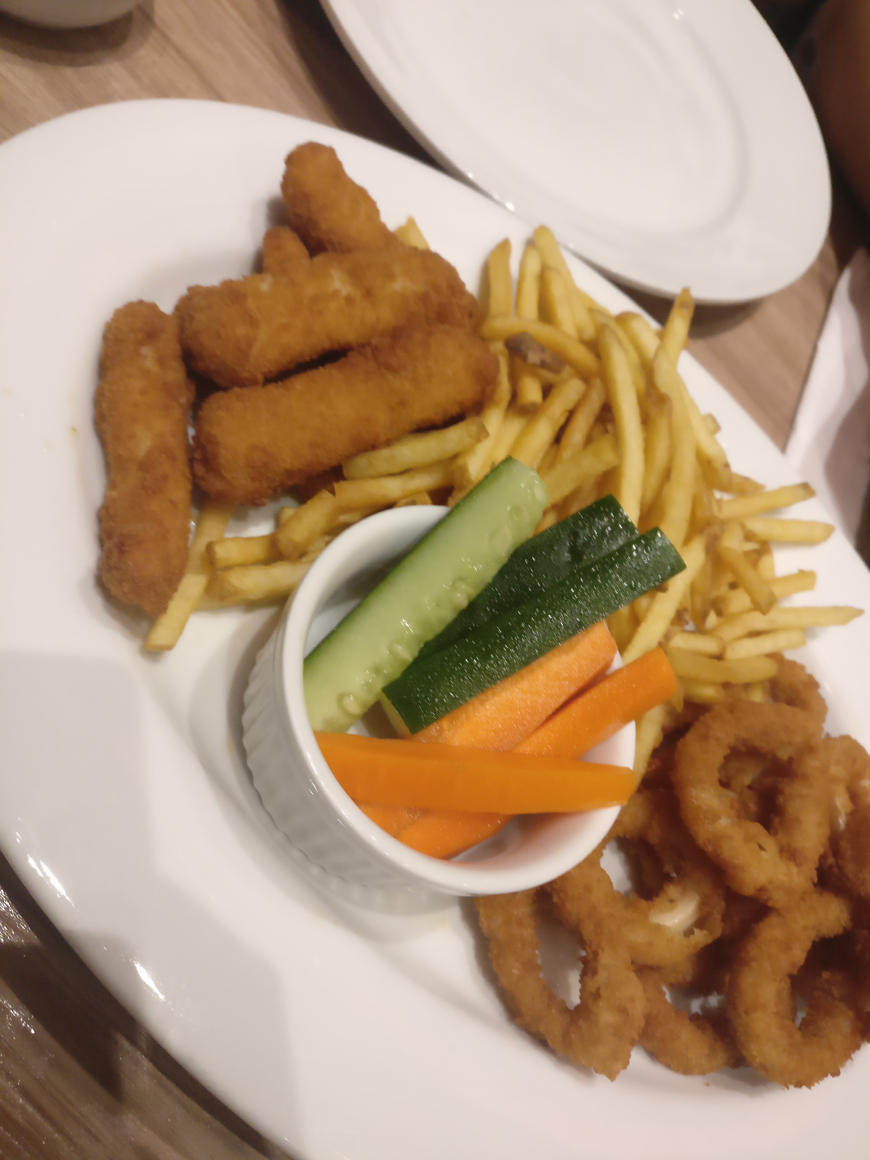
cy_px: 580
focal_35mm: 28
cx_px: 435
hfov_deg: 49.7
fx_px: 938
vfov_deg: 63.4
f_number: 2
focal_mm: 4.26
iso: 500
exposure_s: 1/20
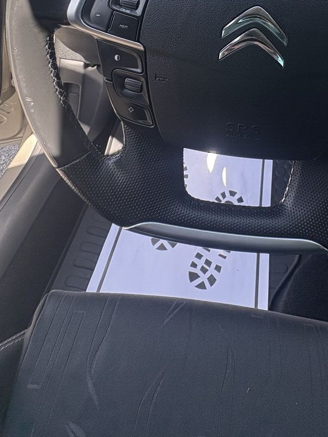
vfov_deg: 50.2
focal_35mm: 31
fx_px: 392
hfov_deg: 43.8
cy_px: 26
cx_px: 250
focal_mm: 2.22
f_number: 2.2
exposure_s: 1/129
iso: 100
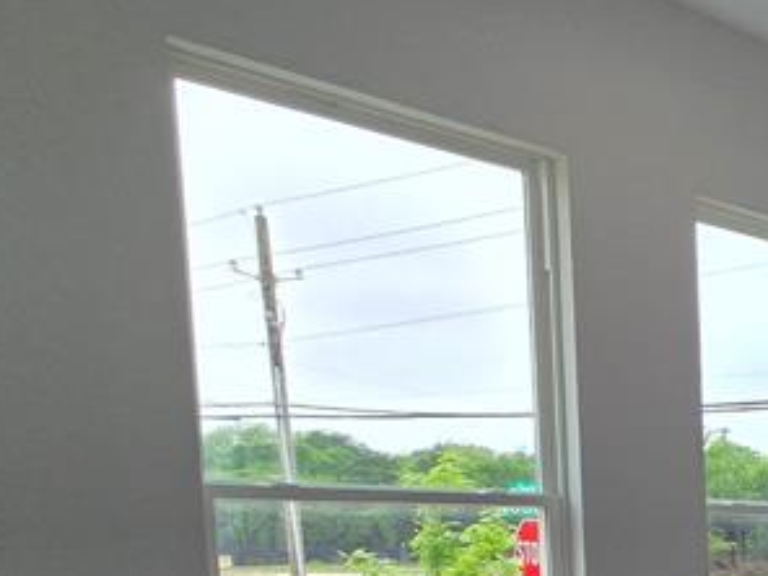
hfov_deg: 24.6
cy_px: 654
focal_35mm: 45
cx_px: 1292
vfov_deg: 28.8
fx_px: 998
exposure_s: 1/187
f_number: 2.2
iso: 50
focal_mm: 2.2
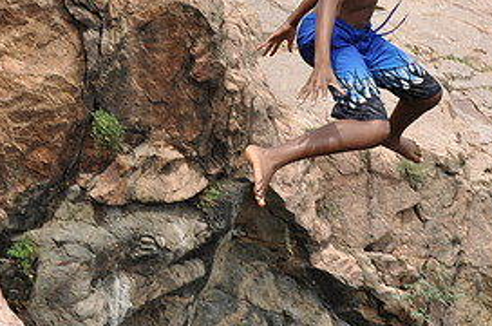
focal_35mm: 128
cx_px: 349
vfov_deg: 10.6
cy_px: 52
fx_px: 1745
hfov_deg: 16.0
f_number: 8
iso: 200
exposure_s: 1/500
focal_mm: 40
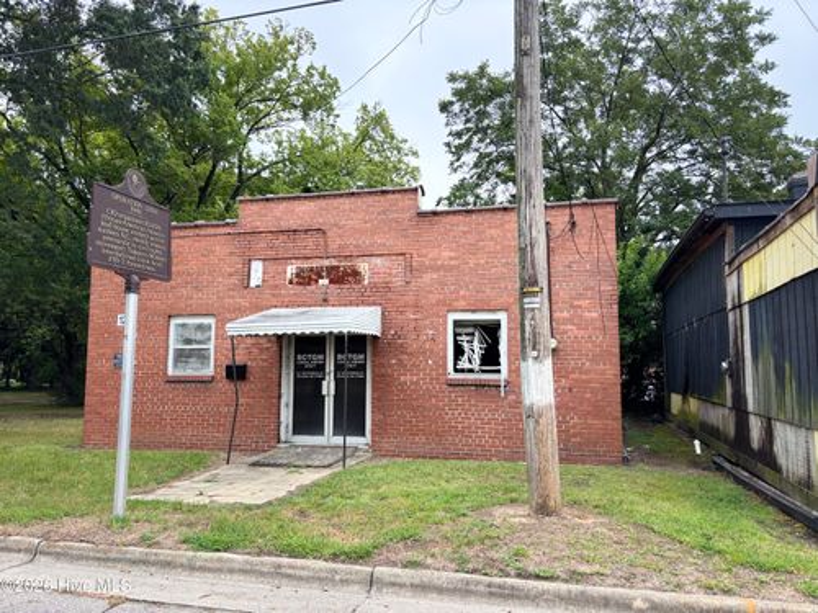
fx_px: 614
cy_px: 306
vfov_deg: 53.1
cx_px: 409
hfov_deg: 67.3
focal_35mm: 26
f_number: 1.6
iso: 50
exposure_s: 1/430
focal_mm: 5.96
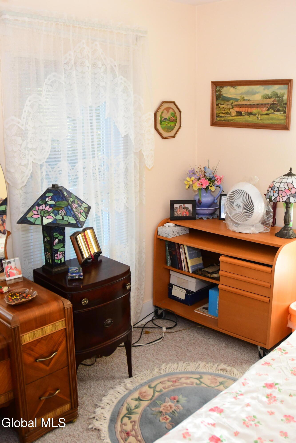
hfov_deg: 36.9
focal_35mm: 36
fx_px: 444
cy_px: 222
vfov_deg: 53.1
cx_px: 148
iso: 2000
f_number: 4.5
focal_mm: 18
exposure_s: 1/400
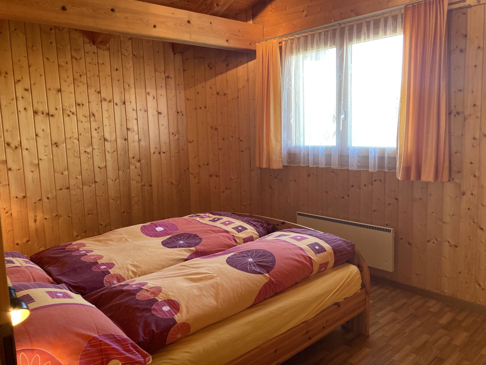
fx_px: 393
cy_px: 182
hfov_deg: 63.4
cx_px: 243
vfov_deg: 49.7
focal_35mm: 28
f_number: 1.8
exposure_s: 1/50
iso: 125
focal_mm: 3.99
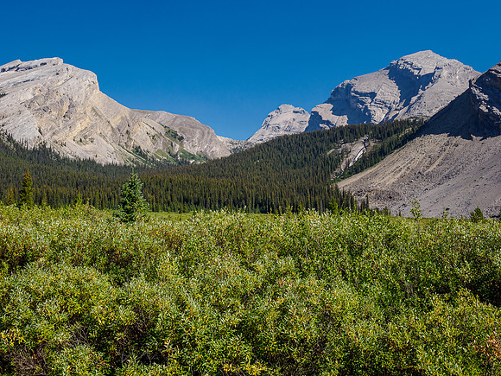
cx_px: 250
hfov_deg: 51.4
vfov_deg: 39.7
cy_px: 188
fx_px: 521
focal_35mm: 36
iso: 200
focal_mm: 18
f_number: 8
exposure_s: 1/320
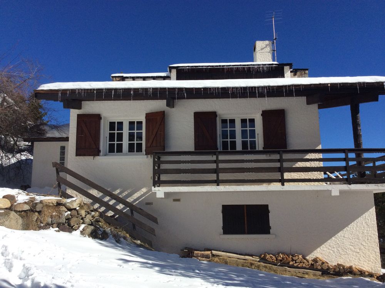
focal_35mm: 33
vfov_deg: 42.8
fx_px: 366
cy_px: 144
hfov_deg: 55.4
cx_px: 192
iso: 32
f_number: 2.4
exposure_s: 1/2865
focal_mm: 3.3
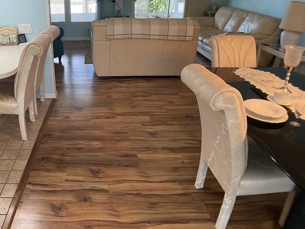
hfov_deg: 42.8
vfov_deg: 33.5
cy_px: 96
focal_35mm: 43
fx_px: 379
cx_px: 86
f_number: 1.8
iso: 50
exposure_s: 1/60
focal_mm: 3
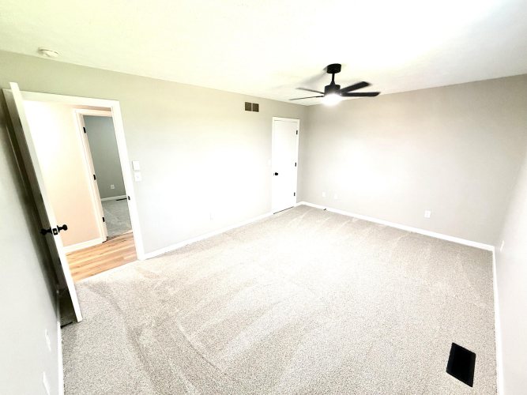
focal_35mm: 14
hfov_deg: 102.1
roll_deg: +0.3
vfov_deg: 85.7
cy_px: 198
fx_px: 213
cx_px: 264
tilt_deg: -13.2
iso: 320
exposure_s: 1/72
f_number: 2.2
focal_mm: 2.22
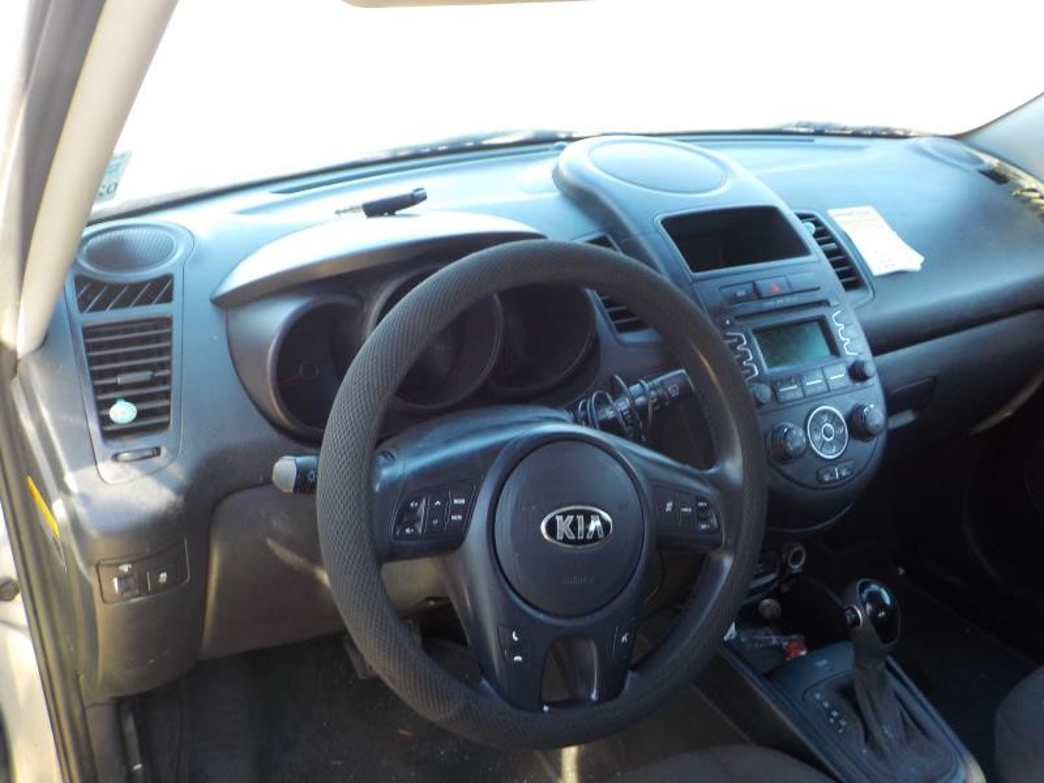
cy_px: 392
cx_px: 522
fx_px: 905
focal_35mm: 30
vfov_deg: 46.8
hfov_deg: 60.0
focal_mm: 4.1
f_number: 3.3
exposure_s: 1/30
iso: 125
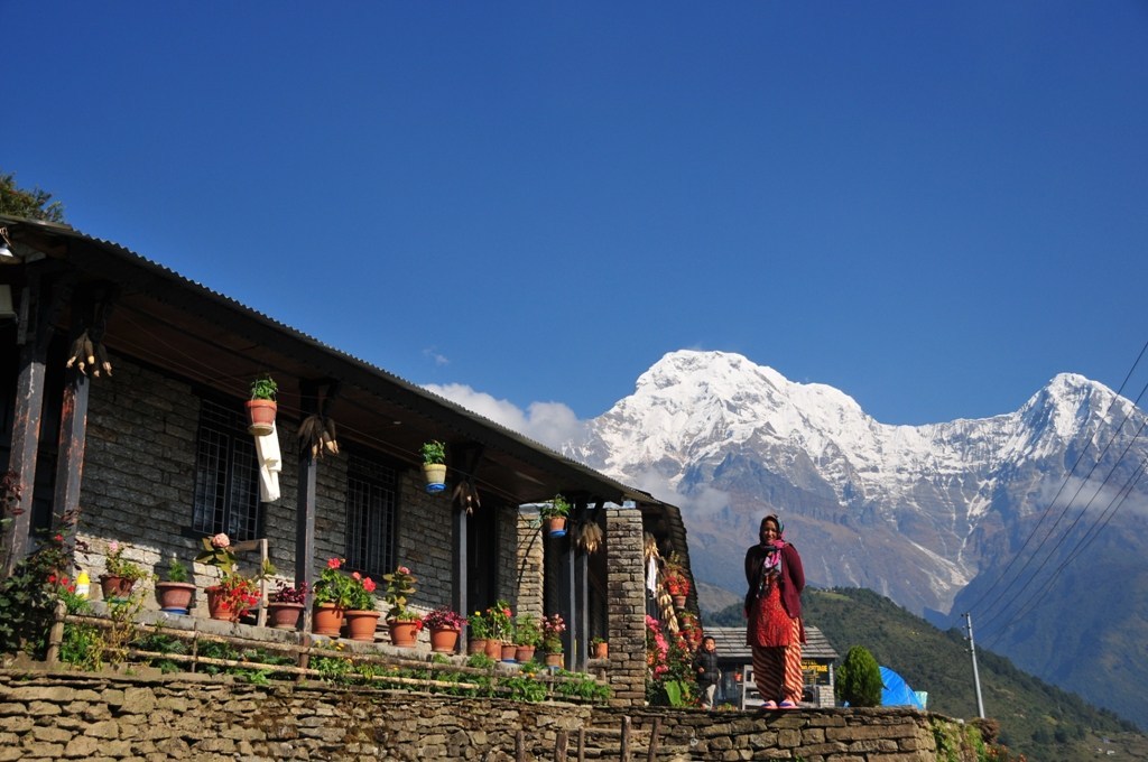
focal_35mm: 40
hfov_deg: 48.0
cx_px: 574
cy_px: 381
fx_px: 1290
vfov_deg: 32.9
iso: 200
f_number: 4
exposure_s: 1/3200
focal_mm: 27
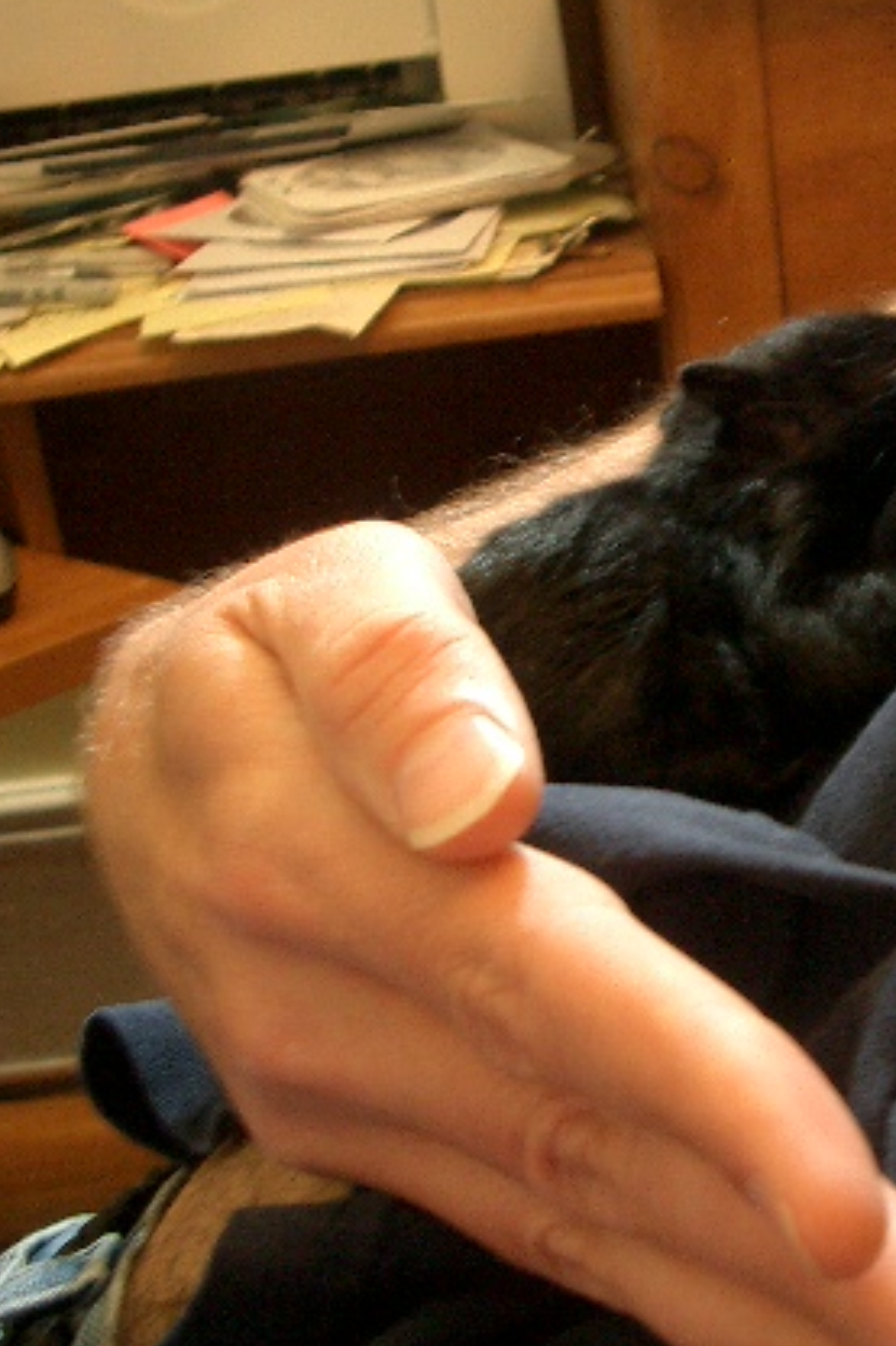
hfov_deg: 23.6
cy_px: 624
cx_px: 776
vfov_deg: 35.6
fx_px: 2092
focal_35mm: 56
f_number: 2.6
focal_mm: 5.8
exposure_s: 1/8
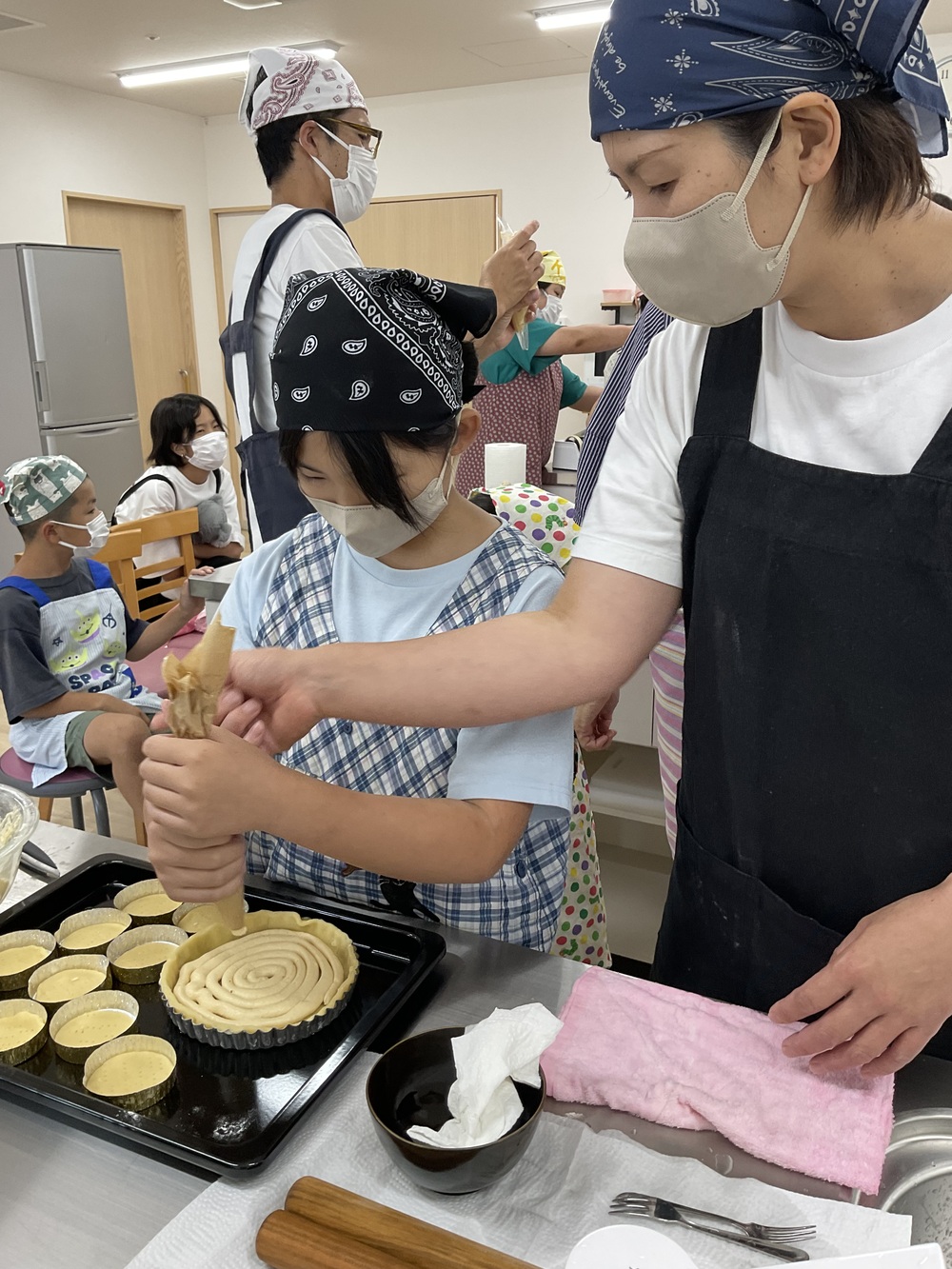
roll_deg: -1.3
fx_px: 1063
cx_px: 476
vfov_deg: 61.7
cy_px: 634
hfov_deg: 48.2
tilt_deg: -15.5
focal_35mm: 29
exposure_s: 1/120
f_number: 1.8
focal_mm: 3
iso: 50
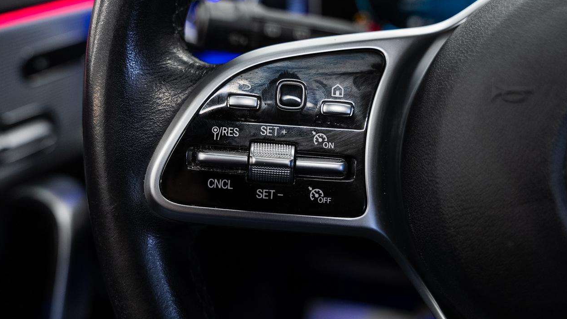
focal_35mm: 35
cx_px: 280
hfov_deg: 56.6
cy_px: 156
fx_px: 526
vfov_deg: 33.7
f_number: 3.5
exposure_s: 1/60
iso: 1000
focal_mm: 29.1
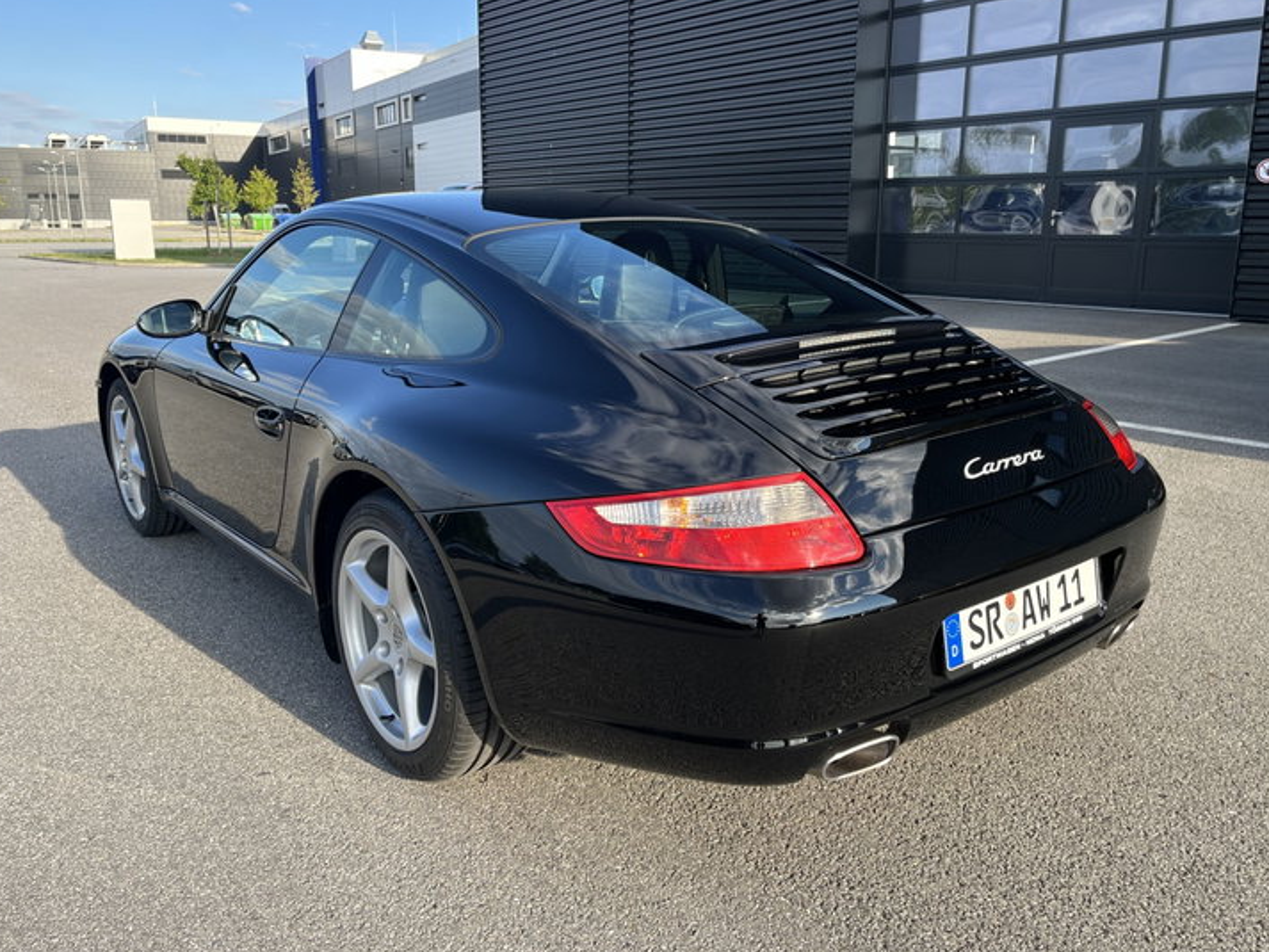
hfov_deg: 63.4
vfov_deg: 49.7
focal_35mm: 28
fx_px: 1027
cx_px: 628
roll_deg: +0.7
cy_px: 457
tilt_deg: -11.4
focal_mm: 5.1
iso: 50
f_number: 1.6
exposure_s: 1/676
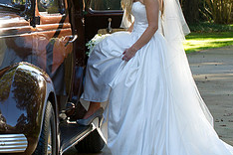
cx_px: 34
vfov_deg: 5.8
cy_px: 11
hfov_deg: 8.7
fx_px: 1521
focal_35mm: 235
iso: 500
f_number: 5.6
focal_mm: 95
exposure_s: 1/100
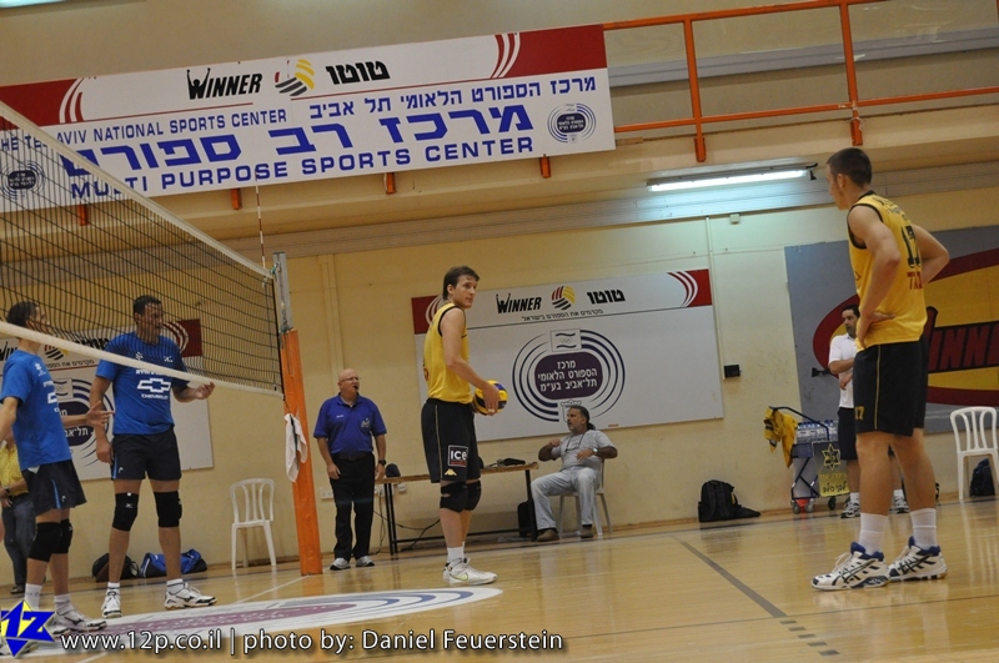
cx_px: 500
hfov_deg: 24.7
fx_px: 2286
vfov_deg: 16.5
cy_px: 332
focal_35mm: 82
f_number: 5.6
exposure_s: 1/160
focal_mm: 55
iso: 2000
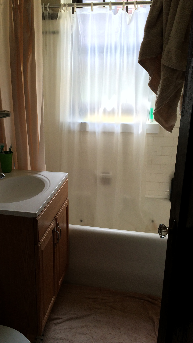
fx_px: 309
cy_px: 173
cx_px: 72
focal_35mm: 34
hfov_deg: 34.5
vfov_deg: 58.0
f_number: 2.2
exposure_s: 1/120
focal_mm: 4.12
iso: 64
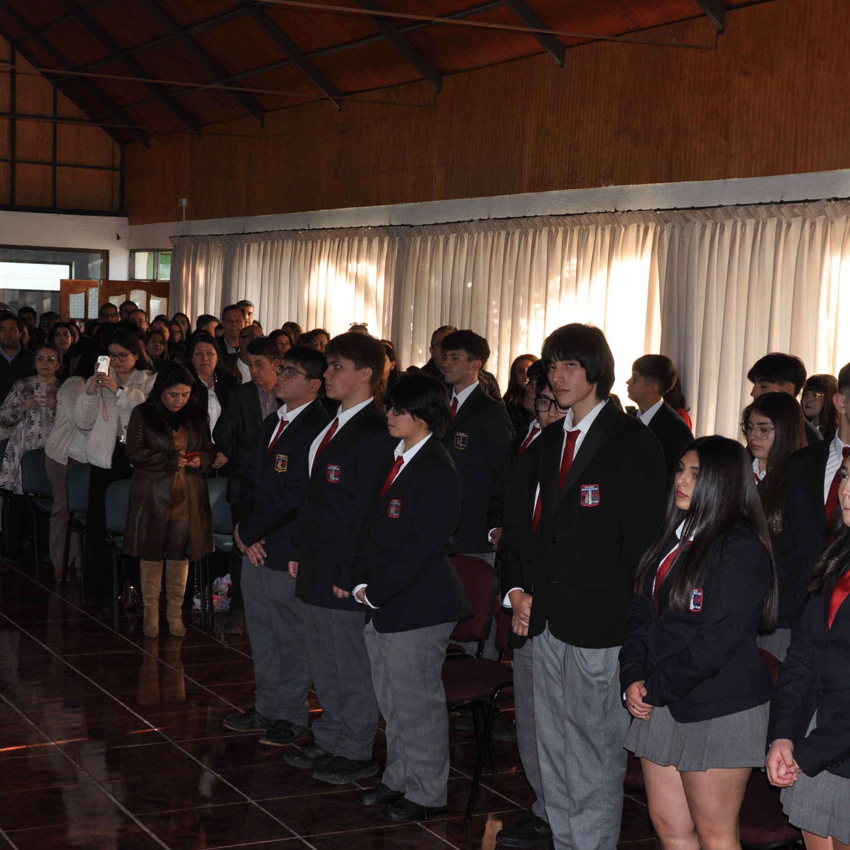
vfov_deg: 29.5
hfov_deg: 29.6
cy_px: 447
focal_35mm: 58
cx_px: 438
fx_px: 1611
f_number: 6.3
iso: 400
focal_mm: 28
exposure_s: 1/60
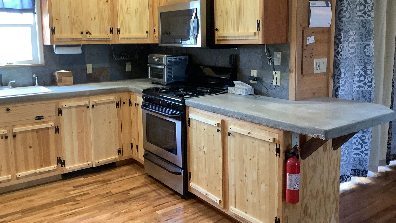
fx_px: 357
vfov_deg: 34.5
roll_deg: +1.5
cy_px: 86
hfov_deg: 58.0
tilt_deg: -7.7
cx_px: 197
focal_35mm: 34
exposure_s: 1/33
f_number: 2.4
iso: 250
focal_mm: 3.3
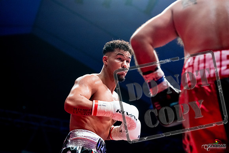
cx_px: 114
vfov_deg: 20.0
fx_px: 433
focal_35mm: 68
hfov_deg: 29.6
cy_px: 76
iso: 4000
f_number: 2.8
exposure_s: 1/1000
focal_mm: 68
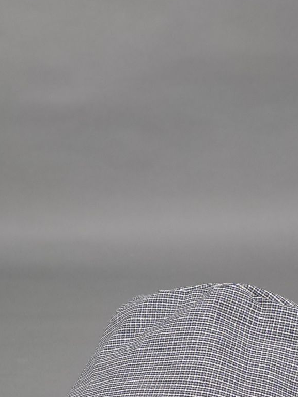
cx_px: 234
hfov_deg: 22.3
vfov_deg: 27.7
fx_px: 746
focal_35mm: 65
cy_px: 418
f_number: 1.8
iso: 80
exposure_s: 1/50
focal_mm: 4.65
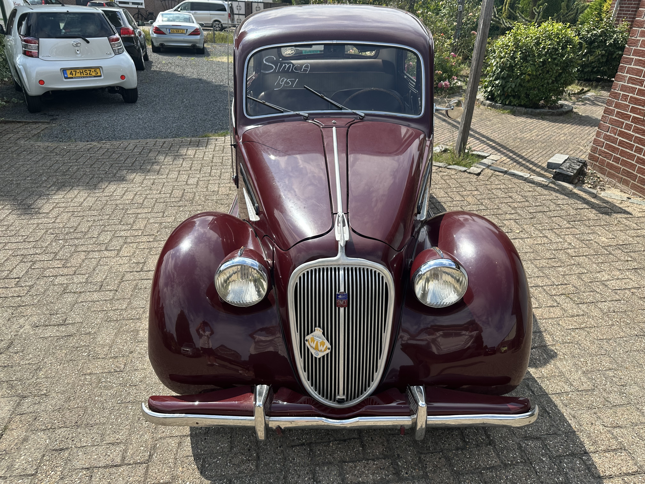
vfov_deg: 56.8
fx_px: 447
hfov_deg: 71.6
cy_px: 242
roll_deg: -3.7
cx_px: 322
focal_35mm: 24
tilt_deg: -27.8
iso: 80
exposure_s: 1/3247
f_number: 1.78
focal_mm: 6.86
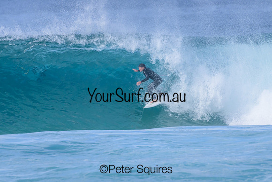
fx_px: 7557
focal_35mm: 1000
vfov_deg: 1.4
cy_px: 91
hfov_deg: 2.1
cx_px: 136
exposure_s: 1/2000
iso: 1600
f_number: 11
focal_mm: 1000
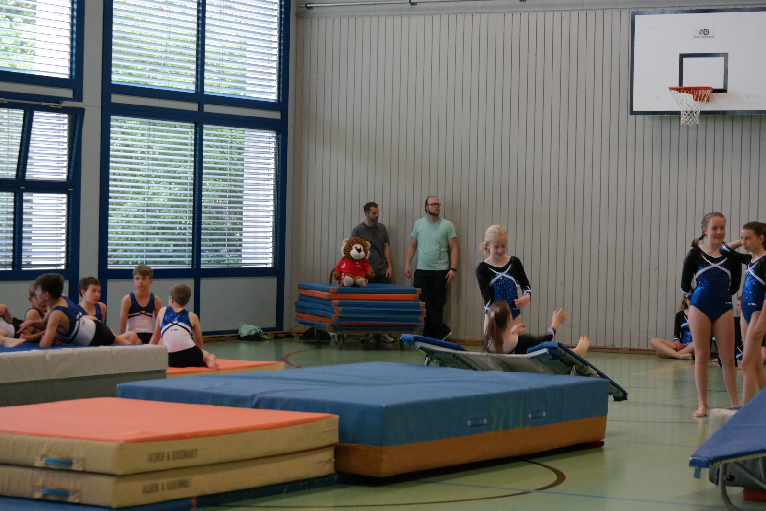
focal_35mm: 107
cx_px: 383
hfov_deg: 19.1
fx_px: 2276
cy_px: 256
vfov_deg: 12.8
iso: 1600
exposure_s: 1/100
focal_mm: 70
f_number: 4.5
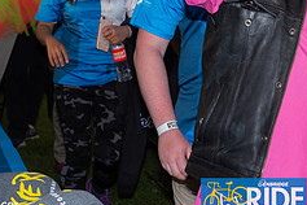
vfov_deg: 8.0
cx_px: 254
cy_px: -7
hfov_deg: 12.0
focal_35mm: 171
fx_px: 1458
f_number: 9
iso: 1600
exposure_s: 1/125
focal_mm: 70
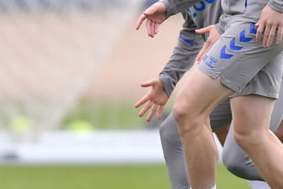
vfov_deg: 1.2
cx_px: 326
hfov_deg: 1.8
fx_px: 8969
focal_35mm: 1140
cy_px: 20
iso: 250
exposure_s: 1/2000
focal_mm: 400
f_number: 2.8
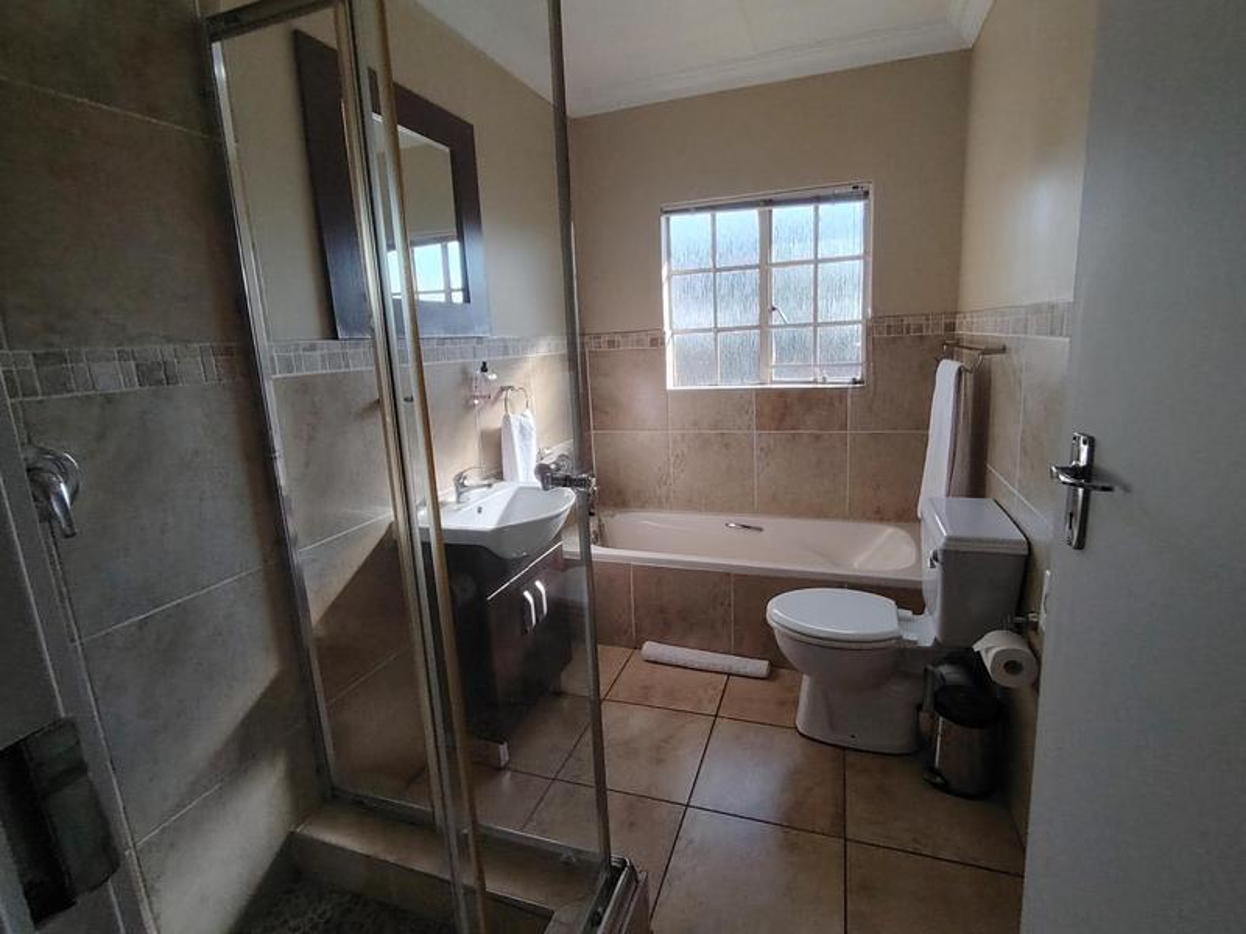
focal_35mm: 17
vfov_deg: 74.7
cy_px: 467
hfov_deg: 91.0
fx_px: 612
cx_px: 623
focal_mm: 1.42
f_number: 2.2
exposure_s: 1/436
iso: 100
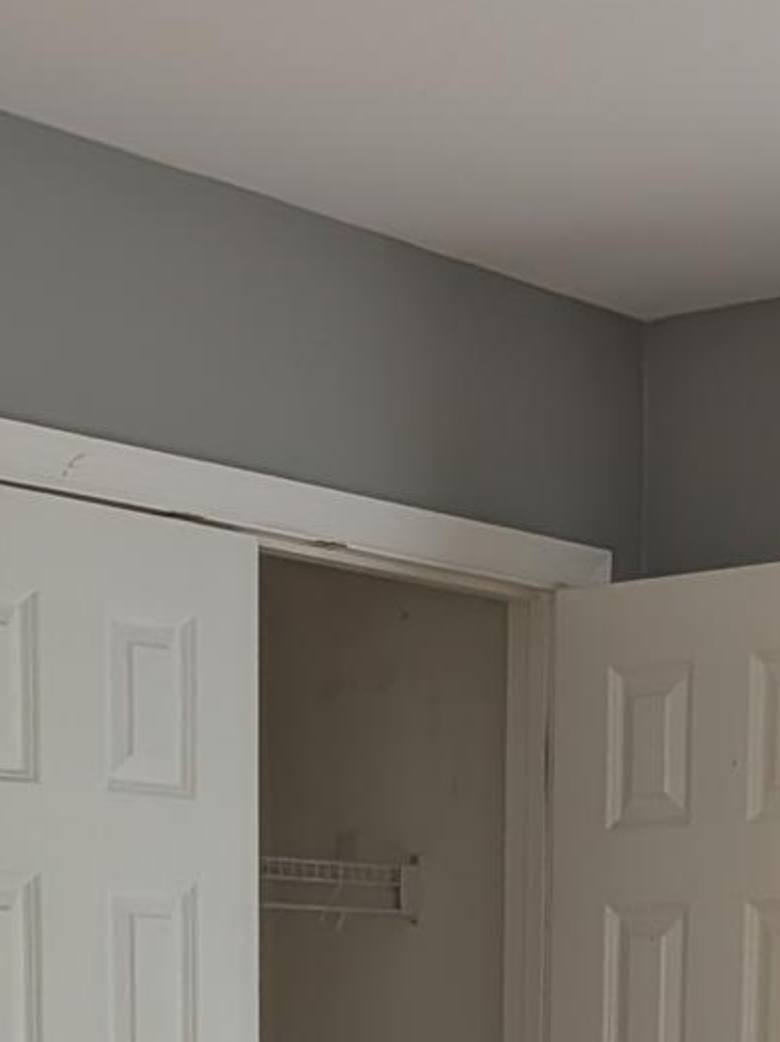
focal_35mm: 94
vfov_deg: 19.4
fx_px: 2826
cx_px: 594
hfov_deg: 15.6
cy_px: 1335
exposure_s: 1/104
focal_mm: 6.9
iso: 201
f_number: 1.68
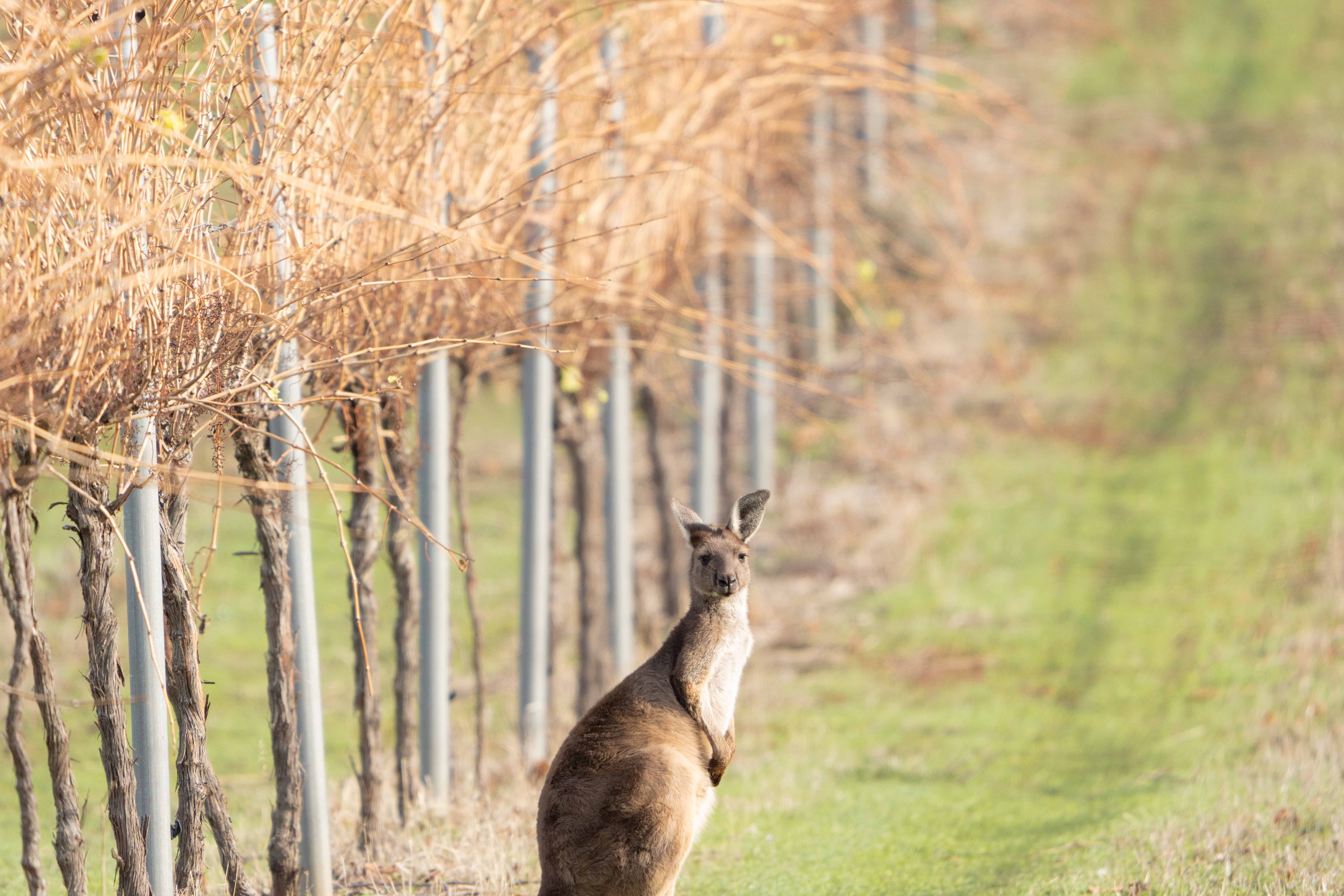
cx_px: 673
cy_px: 363
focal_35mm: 901
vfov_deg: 1.5
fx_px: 33634
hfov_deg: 2.3
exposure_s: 1/800
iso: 640
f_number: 6.3
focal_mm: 600
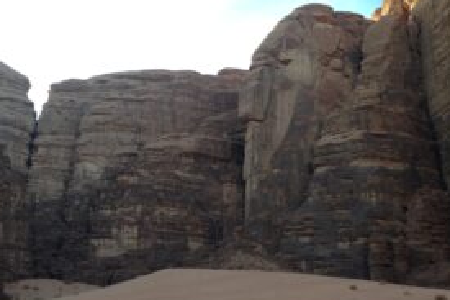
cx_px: 196
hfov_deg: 39.6
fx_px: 625
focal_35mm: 50
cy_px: 203
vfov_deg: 26.8
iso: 50
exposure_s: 1/233
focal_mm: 4.12
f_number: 2.4
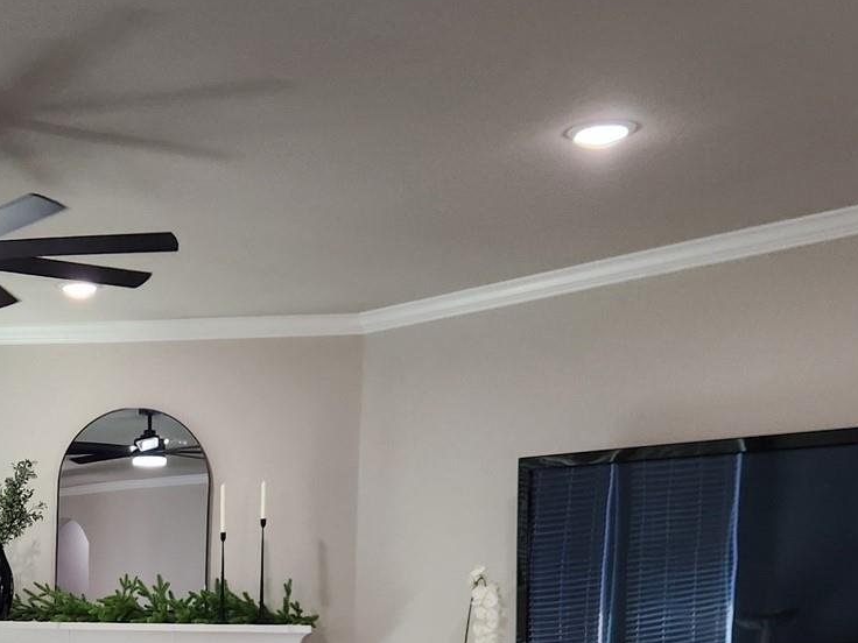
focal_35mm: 64
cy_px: 692
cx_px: -43
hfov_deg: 28.0
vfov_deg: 21.8
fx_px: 1586
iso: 160
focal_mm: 5.4
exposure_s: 1/120
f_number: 1.8
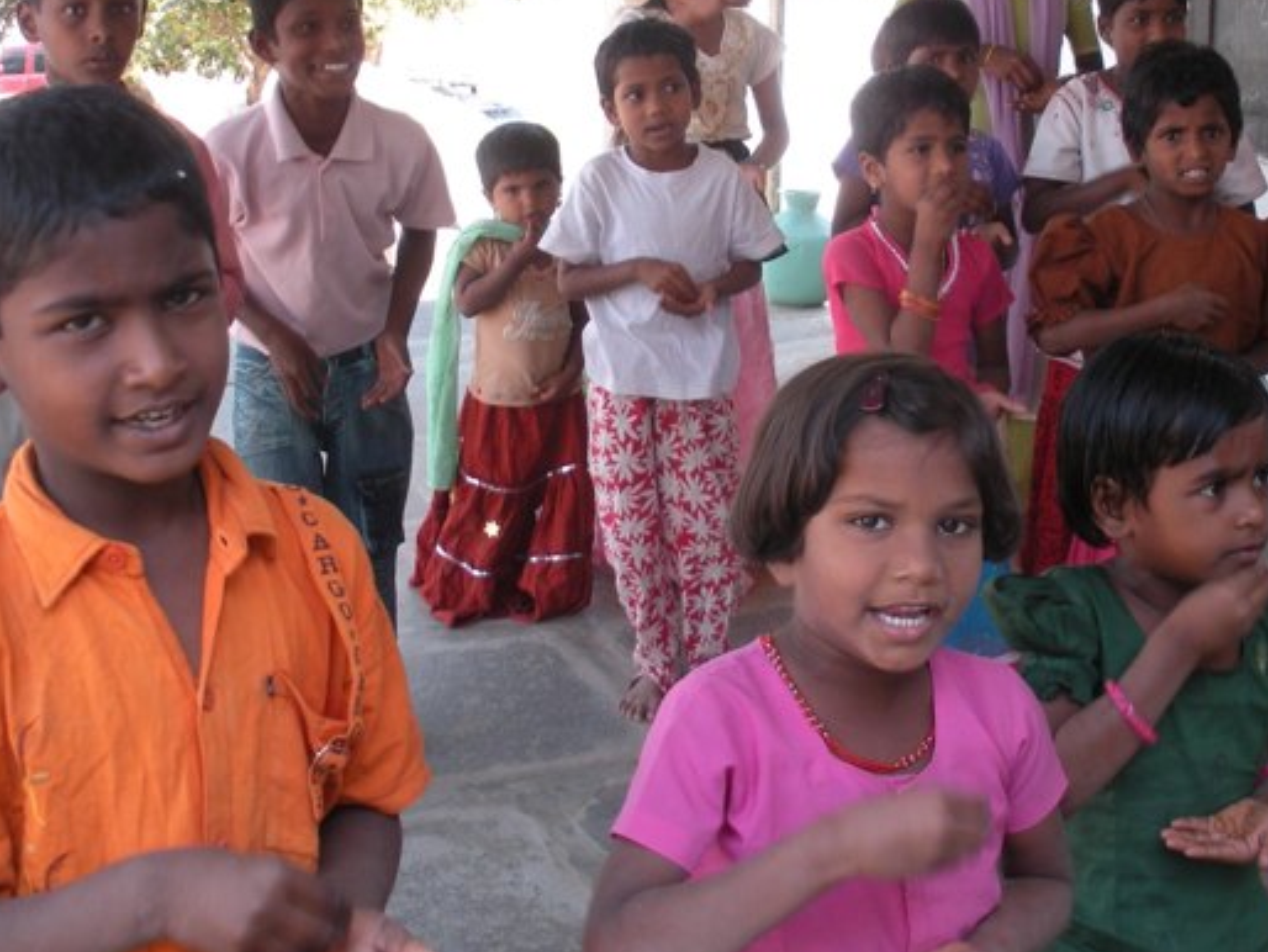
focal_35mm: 56
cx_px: 780
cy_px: 311
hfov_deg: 34.2
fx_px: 2052
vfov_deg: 26.0
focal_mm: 6.3
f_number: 3.5
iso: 79
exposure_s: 1/66.6
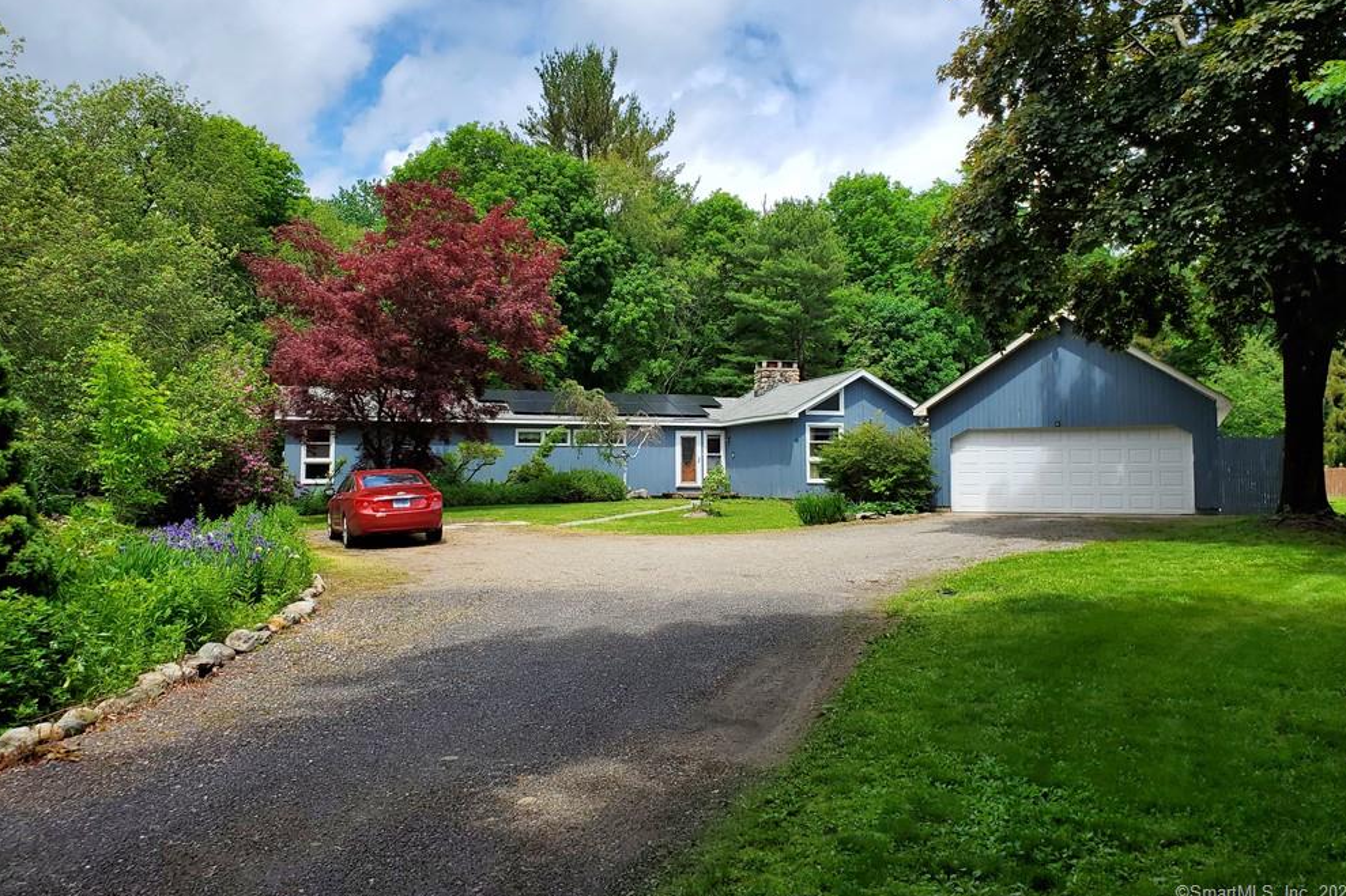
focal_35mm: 28
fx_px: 1047
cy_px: 383
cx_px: 670
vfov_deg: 46.3
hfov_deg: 65.5
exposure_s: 1/1403
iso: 50
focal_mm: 4.3
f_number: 2.4
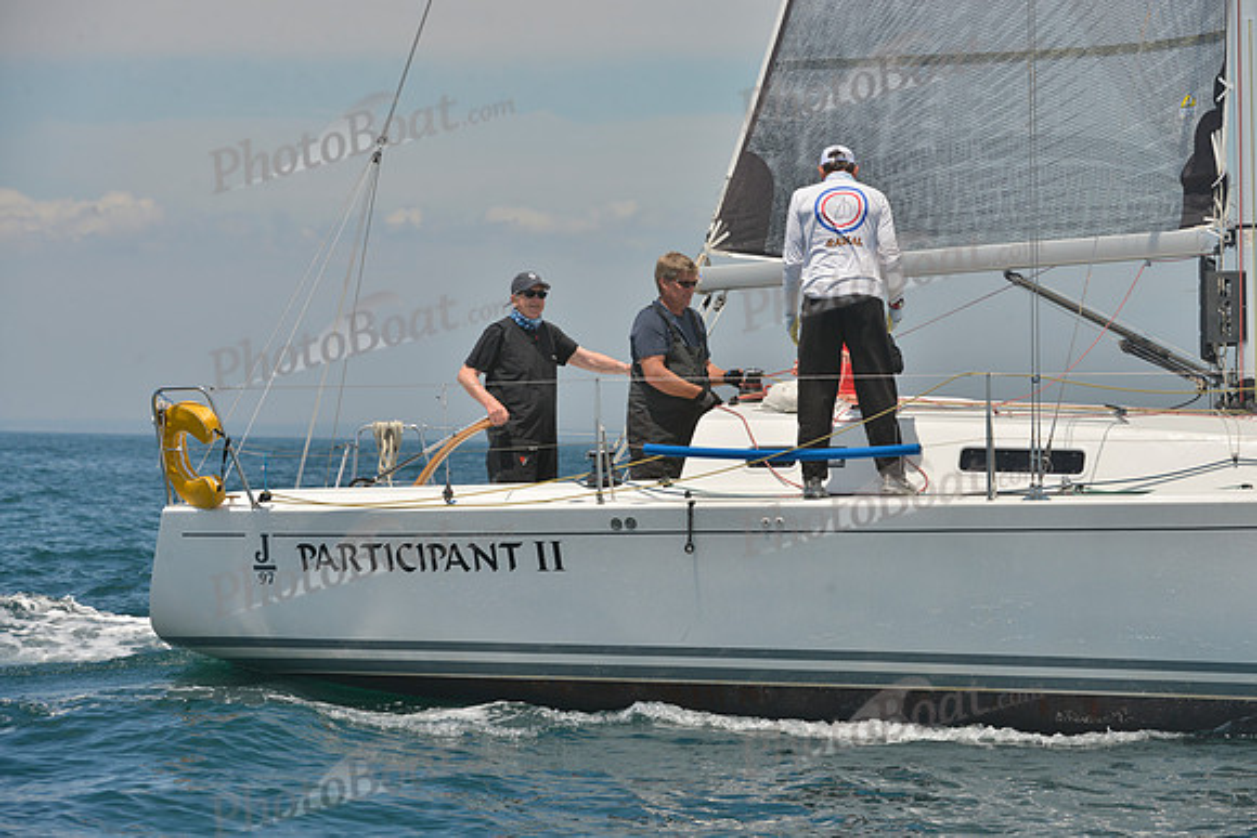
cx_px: 628
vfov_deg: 6.9
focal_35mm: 200
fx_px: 6985
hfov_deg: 10.3
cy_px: 419
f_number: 10
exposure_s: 1/800
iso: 280
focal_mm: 200
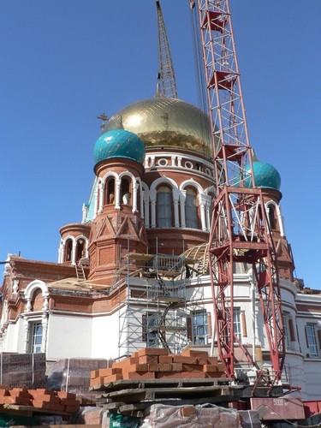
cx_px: 160
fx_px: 445
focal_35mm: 36
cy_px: 214
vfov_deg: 51.4
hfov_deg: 39.7
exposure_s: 1/400
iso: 80
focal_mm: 6
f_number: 5.6
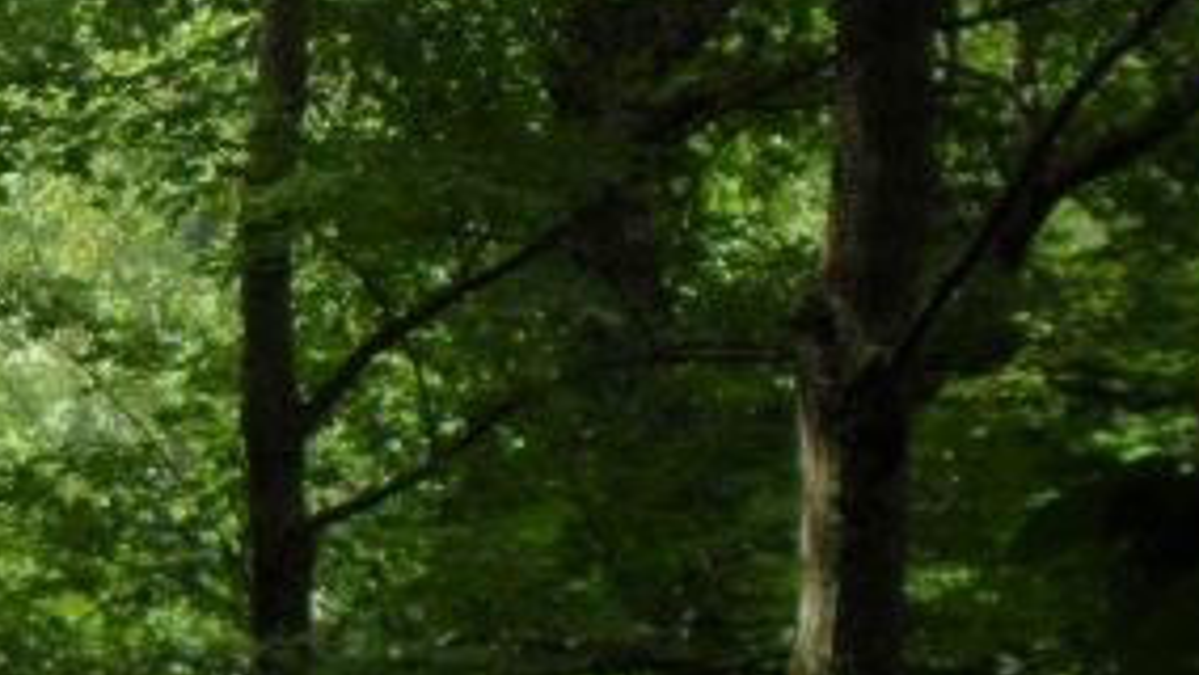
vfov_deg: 4.2
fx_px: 9255
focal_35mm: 291
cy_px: -59
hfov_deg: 7.3
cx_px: -359
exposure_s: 1/180
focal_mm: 13.2
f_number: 3.9
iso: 80
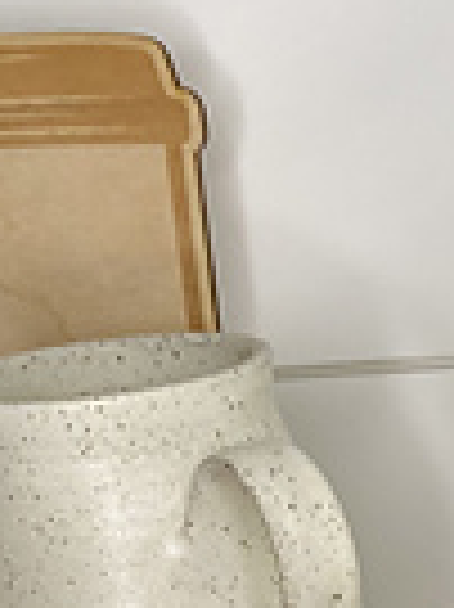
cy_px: 923
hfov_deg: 10.5
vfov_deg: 14.8
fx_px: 2154
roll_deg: +2.9
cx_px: 1070
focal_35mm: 123
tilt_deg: -24.7
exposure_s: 1/120
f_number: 1.8
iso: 64
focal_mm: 4.25
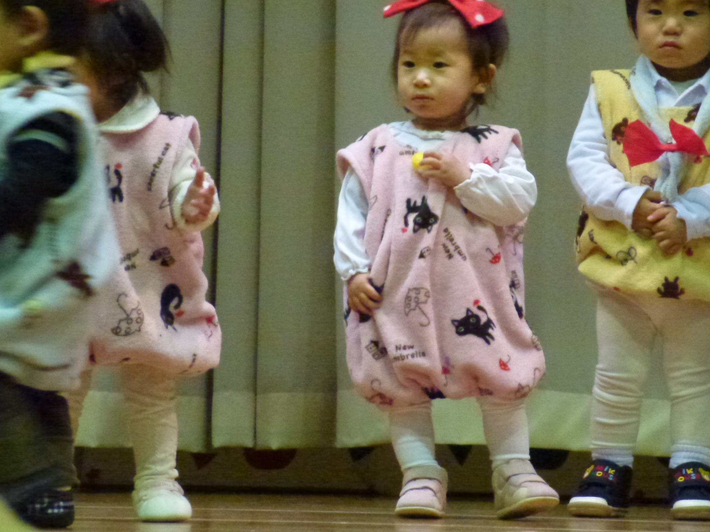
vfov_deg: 5.0
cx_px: 364
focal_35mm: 295
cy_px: 246
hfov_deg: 6.7
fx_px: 6051
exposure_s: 1/40
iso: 1600
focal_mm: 44.5
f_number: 5.6
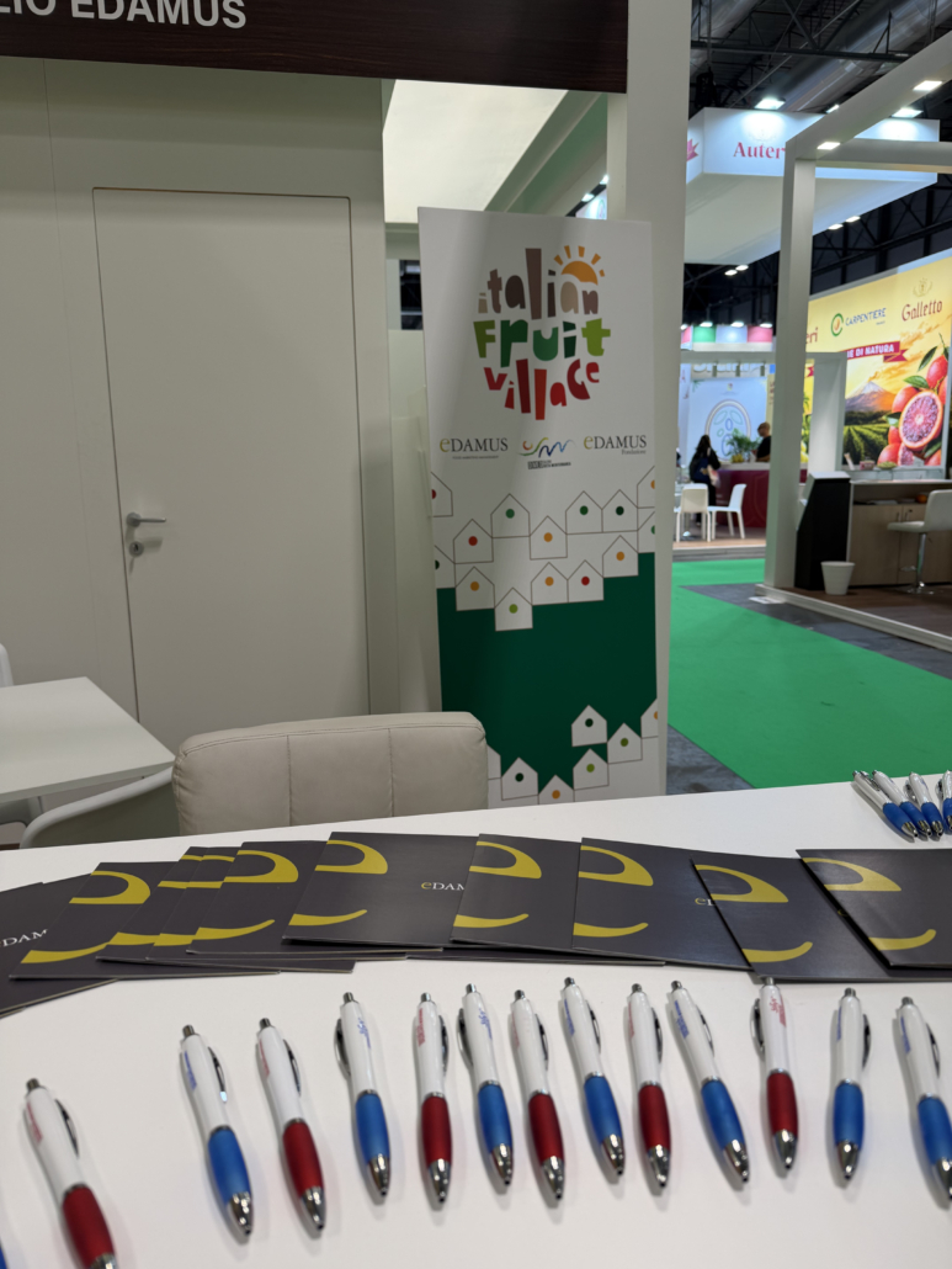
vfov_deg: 71.6
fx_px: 880
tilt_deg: -11.0
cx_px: 476
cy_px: 634
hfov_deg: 56.8
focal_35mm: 24
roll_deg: +0.5
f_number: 1.78
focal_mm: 6.76
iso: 50
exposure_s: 1/100
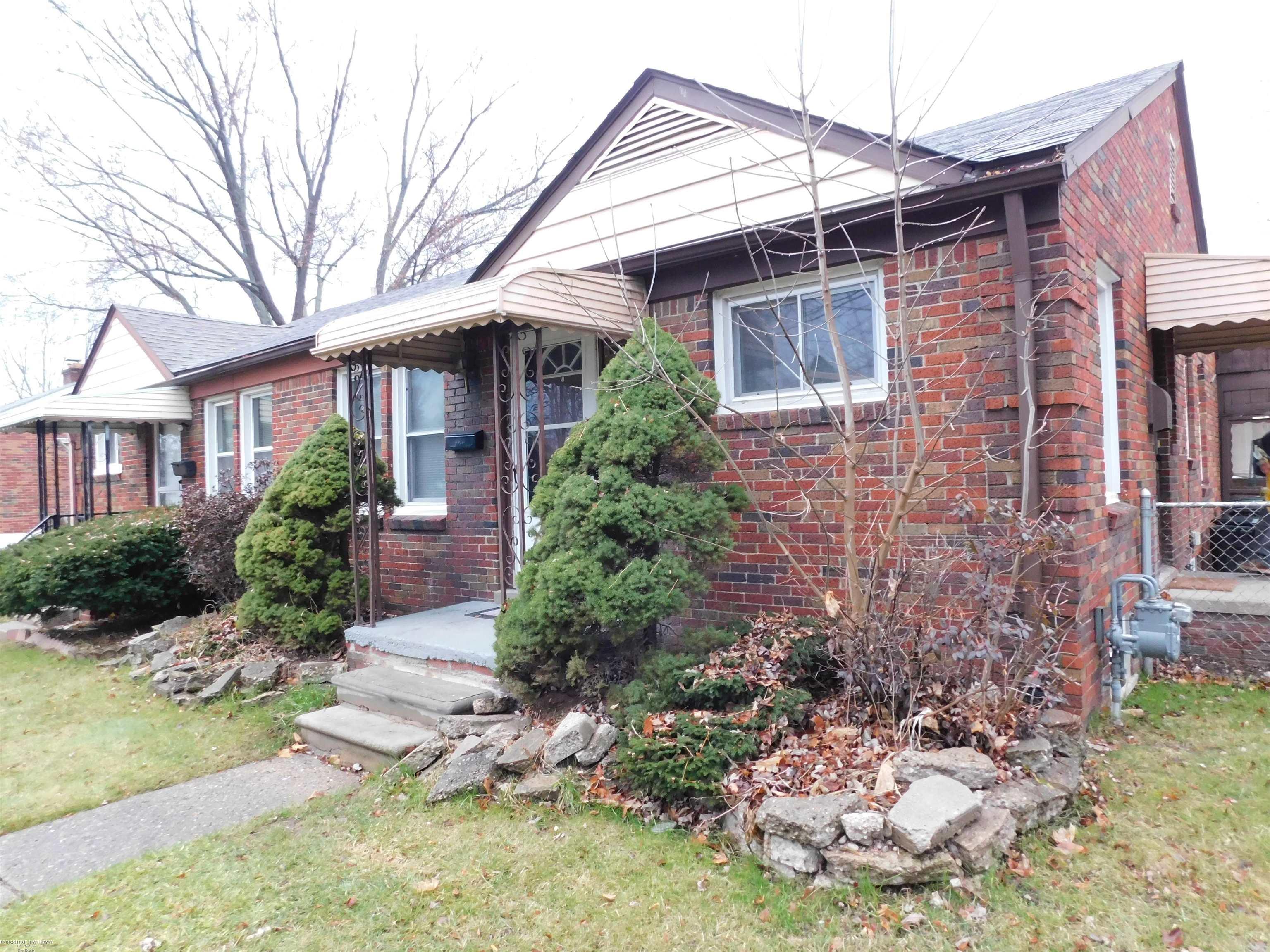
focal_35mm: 23
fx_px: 844
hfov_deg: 73.9
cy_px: 476
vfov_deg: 58.9
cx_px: 635
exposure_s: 1/30
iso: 280
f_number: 3
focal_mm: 4
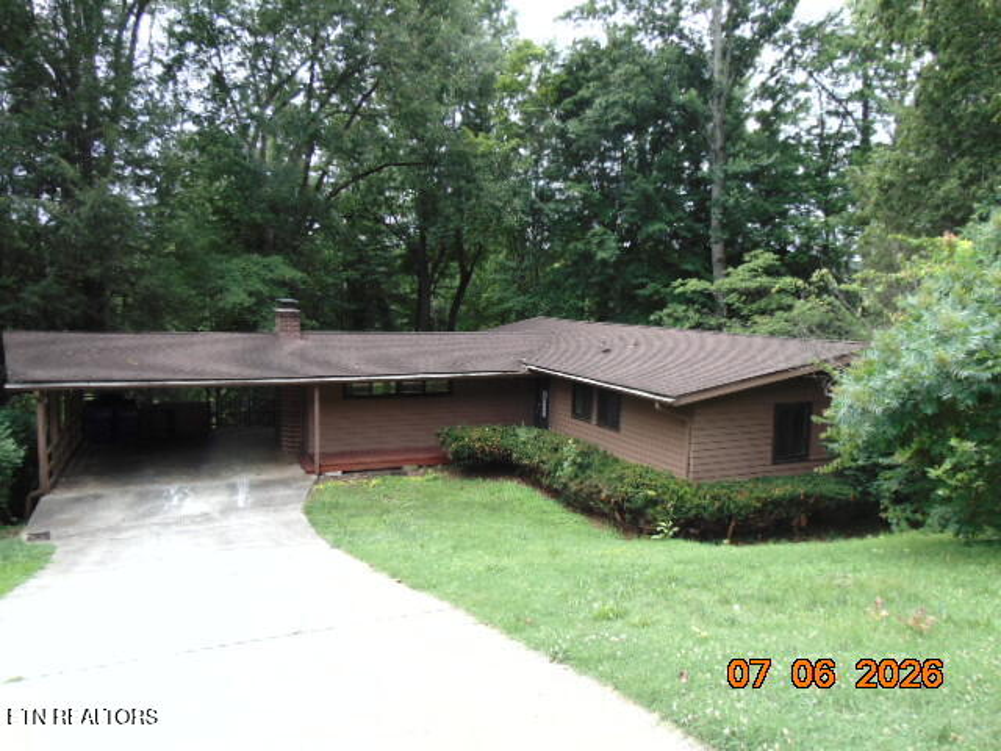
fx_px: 723
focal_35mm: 25
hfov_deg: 69.4
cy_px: 376
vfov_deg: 54.9
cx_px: 500
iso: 80
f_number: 3
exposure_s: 1/320
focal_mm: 4.5
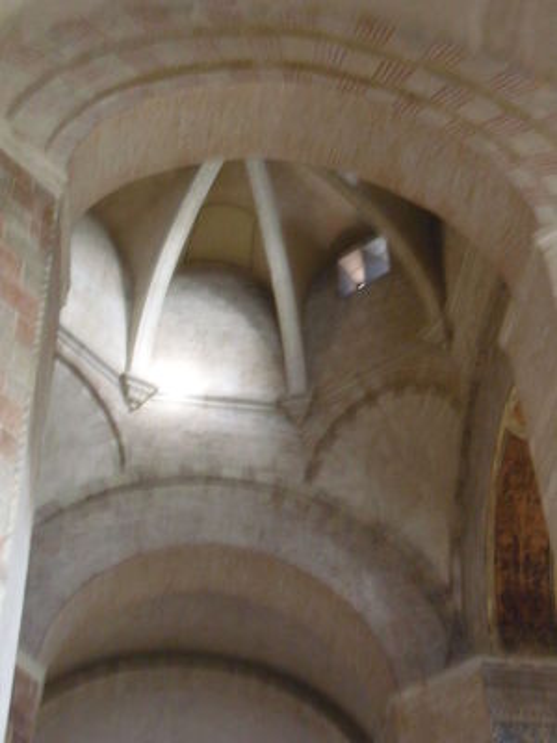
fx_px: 1437
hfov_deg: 21.9
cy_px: 372
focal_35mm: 67
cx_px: 278
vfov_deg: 29.0
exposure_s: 1/4
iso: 400
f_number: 4.3
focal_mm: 11.16
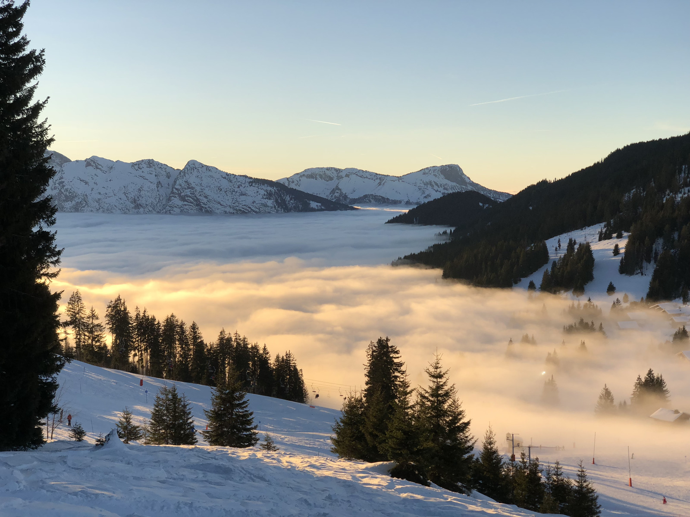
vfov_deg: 28.0
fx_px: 1037
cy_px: 258
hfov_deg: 36.8
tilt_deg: -3.1
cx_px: 345
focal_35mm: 52
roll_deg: +1.8
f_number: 2.4
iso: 16
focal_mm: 6
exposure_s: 1/727
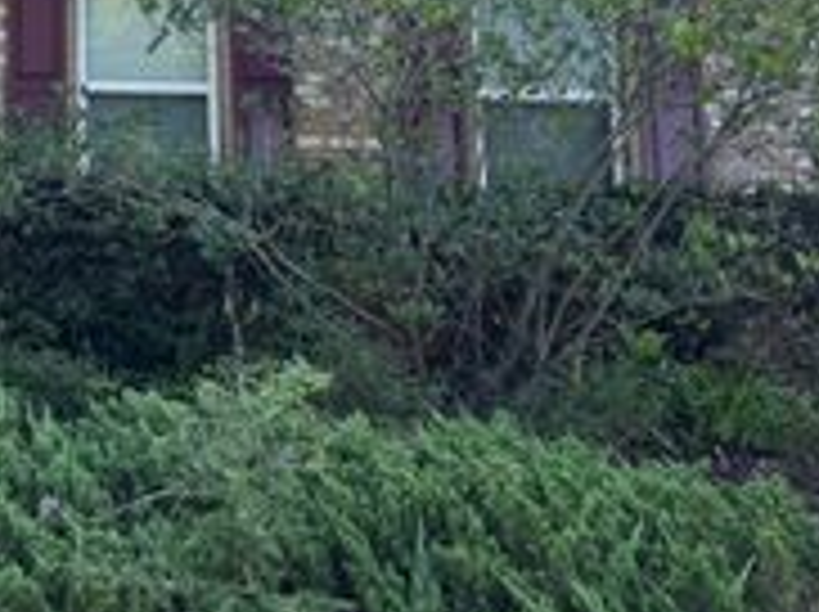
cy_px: -128
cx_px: -108
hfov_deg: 26.8
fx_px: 1559
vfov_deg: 20.7
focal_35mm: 66
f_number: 1.78
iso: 80
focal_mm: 6.76
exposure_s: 1/457
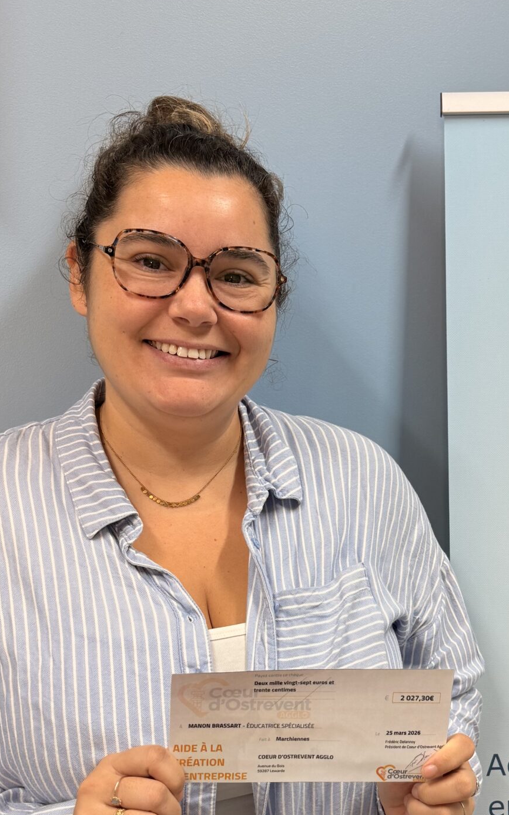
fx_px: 1043
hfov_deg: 26.8
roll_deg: +0.5
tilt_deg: -10.8
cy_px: 585
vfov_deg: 41.7
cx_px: 422
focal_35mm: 47
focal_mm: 6.76
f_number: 1.78
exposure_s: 1/100
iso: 125
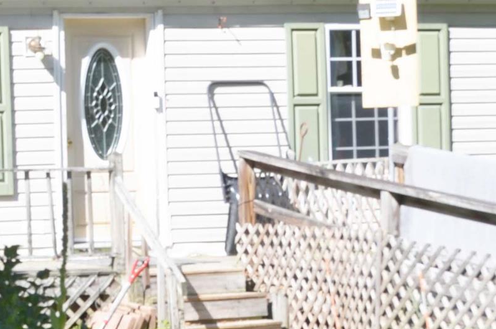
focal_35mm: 127
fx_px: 1747
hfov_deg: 15.1
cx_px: -231
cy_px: 135
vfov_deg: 10.8
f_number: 8
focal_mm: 22
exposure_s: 1/80
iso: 100
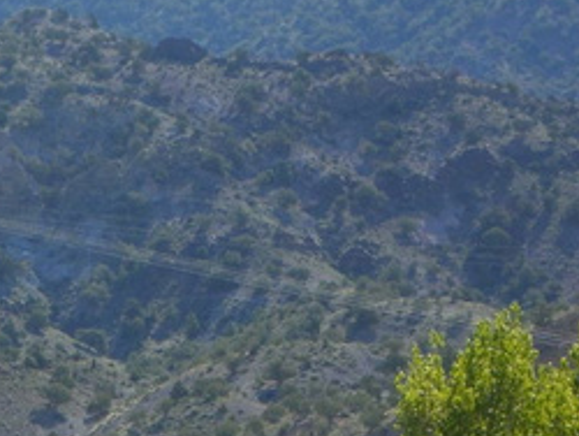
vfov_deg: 3.6
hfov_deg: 4.8
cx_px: -14
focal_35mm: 414
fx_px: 6931
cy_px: 227
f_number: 4.5
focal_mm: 28.8
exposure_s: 1/500
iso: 64
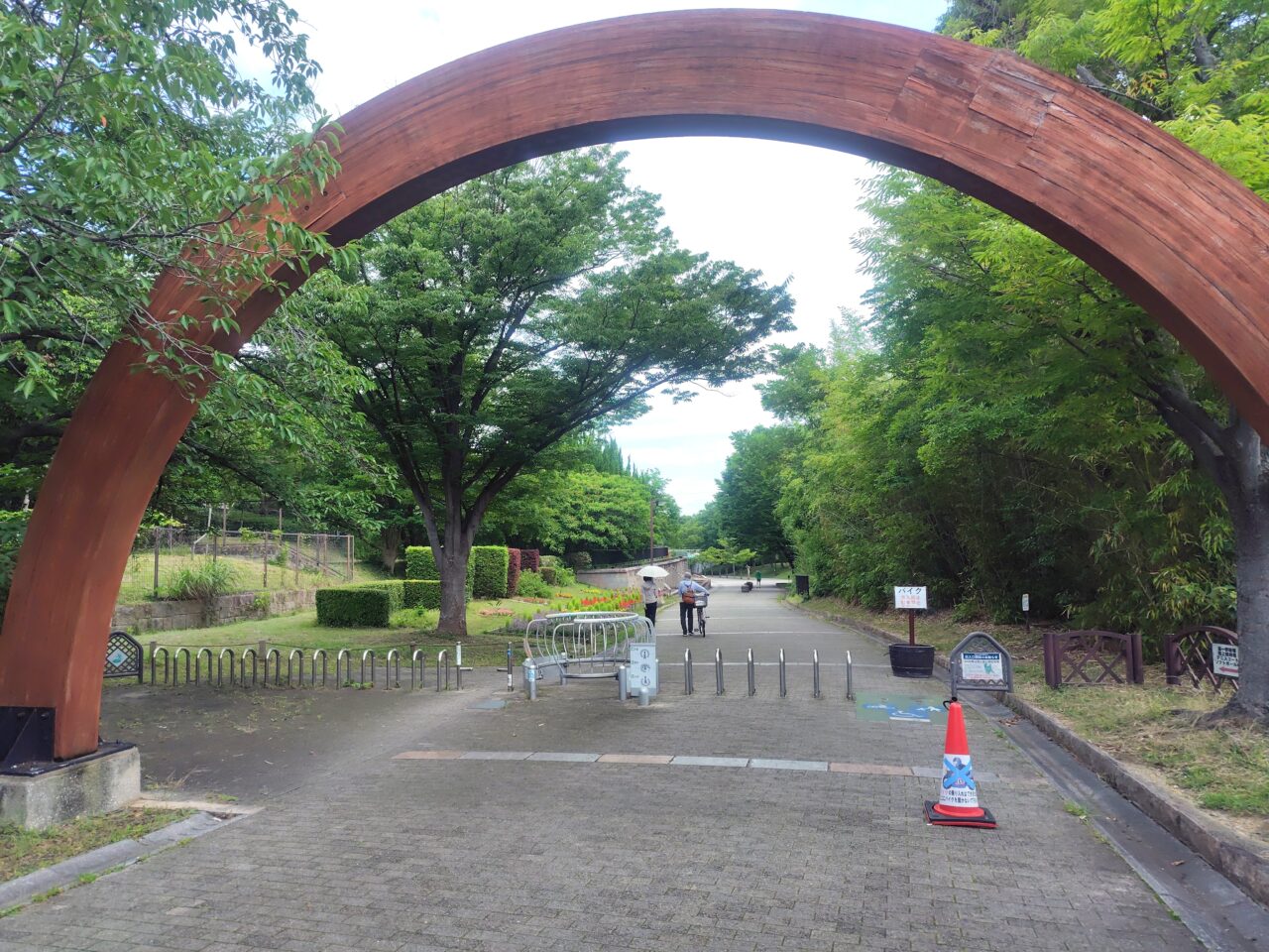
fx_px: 843
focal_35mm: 23
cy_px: 476
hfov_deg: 73.9
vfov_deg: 58.9
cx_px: 634
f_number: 1.9
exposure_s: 1/1105
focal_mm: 5.6
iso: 50
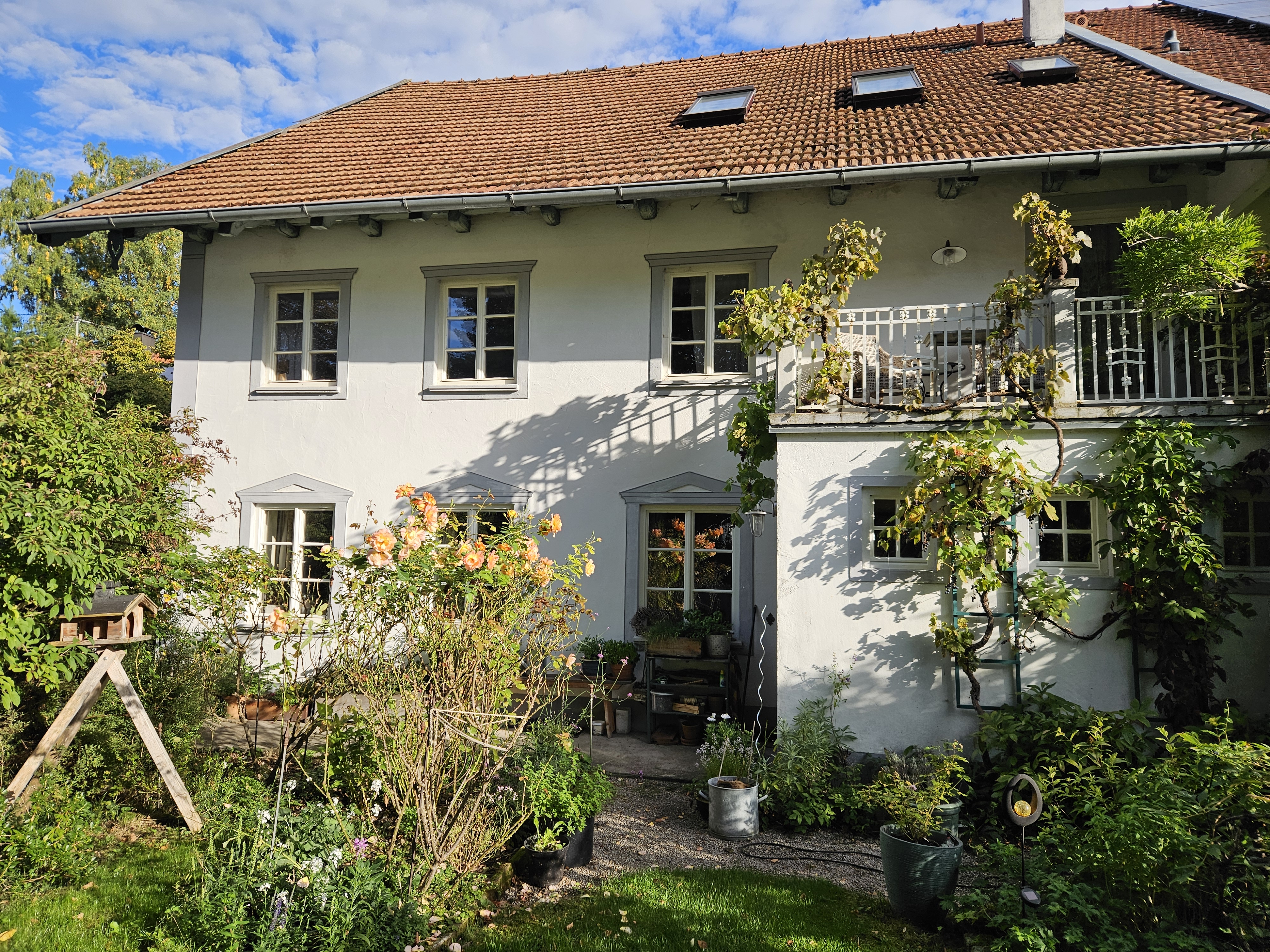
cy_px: 476
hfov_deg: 73.9
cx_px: 635
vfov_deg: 58.9
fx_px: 844
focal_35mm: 23
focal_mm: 5.4
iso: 32
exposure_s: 1/1480
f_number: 1.8
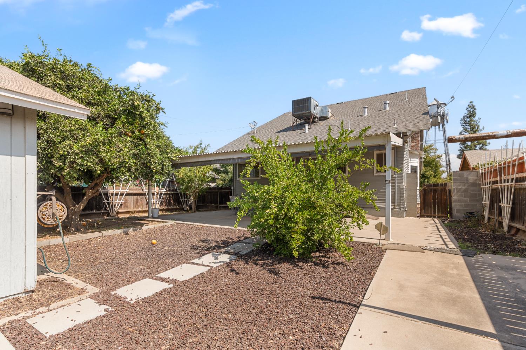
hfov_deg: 96.8
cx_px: 263
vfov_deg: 73.7
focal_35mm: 16
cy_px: 175
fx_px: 234
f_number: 6.3
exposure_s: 1/200
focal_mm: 16
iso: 50
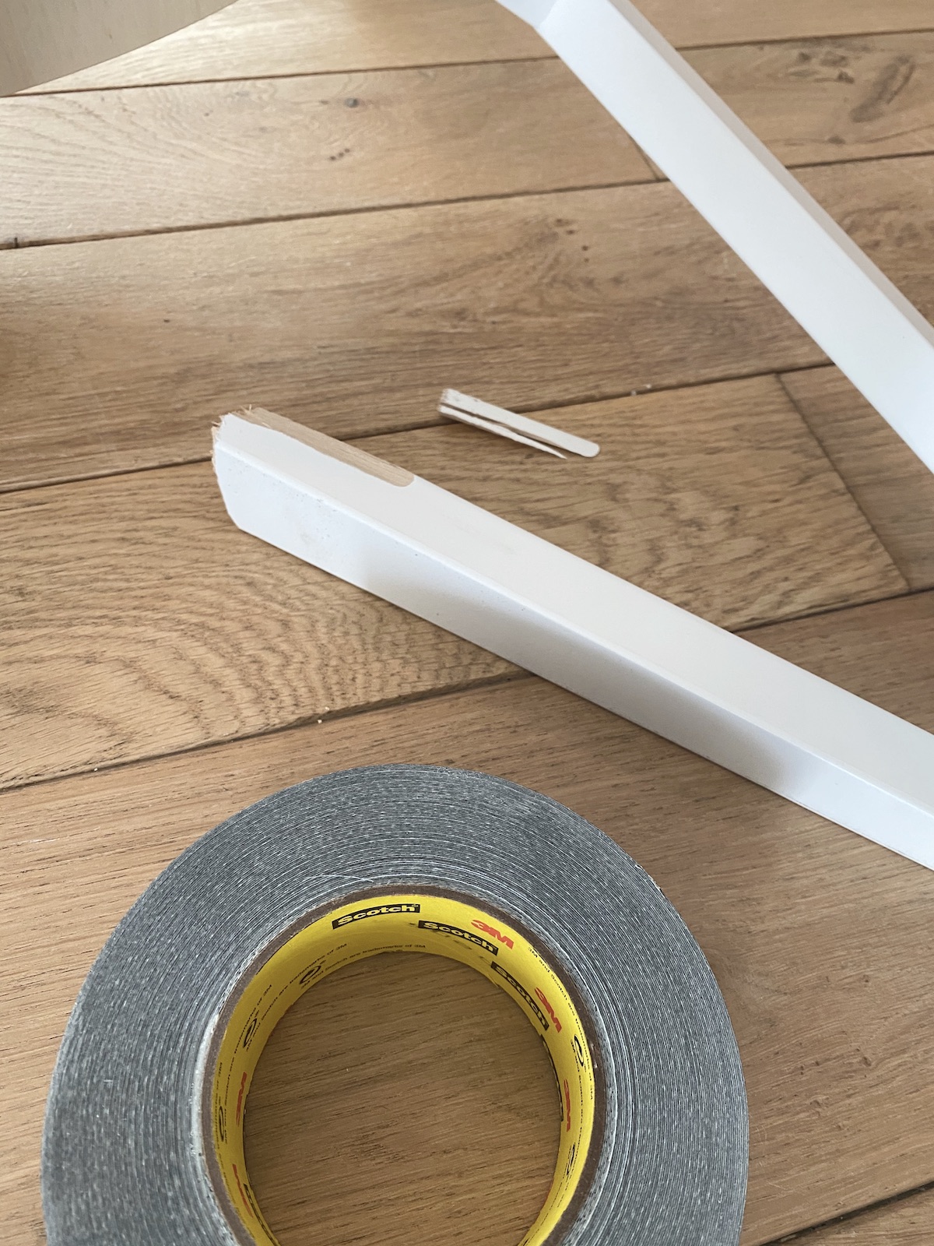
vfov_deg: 67.3
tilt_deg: -57.2
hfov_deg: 53.1
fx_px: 935
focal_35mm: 26
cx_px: 467
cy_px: 623
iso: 200
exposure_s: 1/59
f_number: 1.8
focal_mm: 4.25
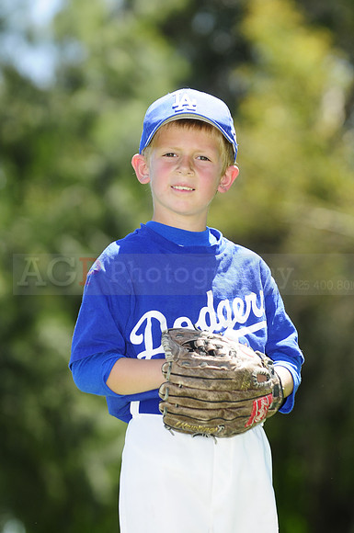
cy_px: 266
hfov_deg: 6.5
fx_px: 3107
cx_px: 177
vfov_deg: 9.8
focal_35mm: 210
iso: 200
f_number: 4
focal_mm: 140
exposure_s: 1/640
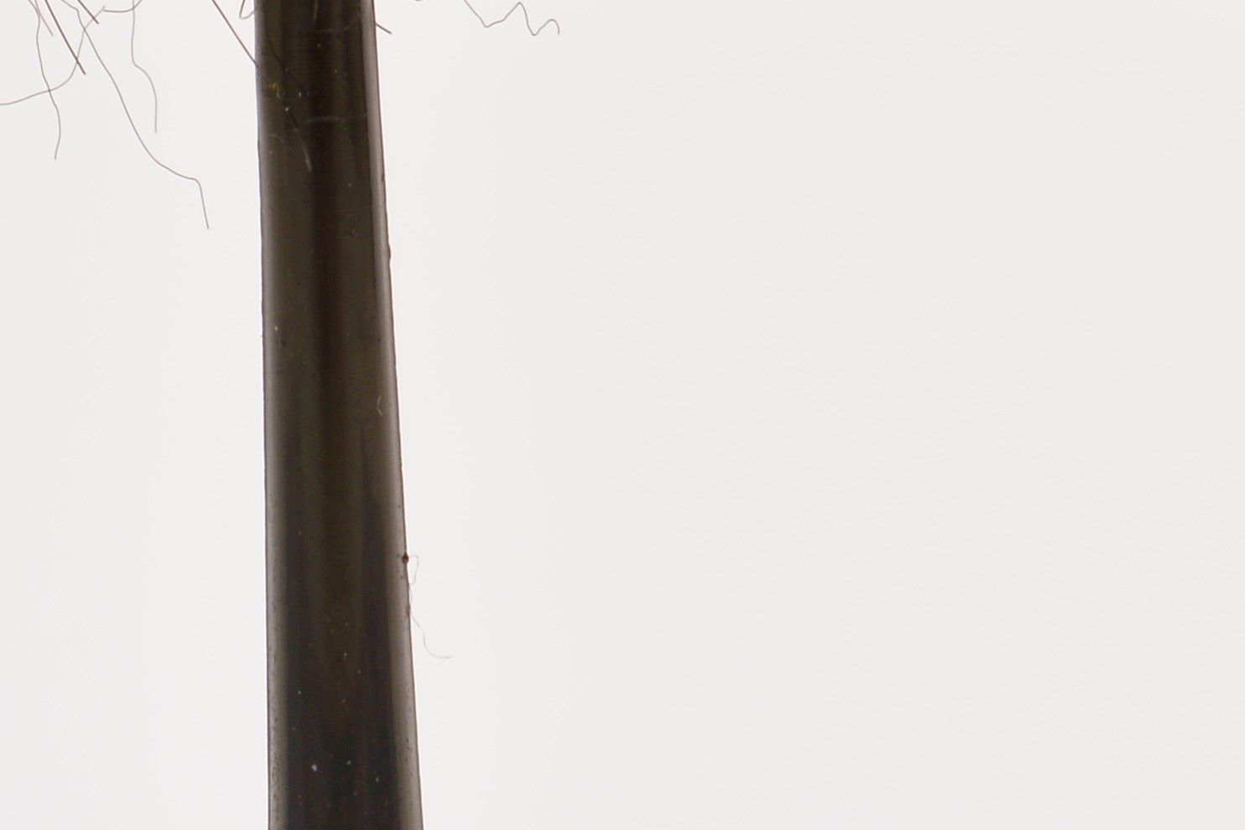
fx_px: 8369
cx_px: 449
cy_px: -789
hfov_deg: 8.5
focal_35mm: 242
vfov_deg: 5.6
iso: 100
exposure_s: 1/25
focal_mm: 40
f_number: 11
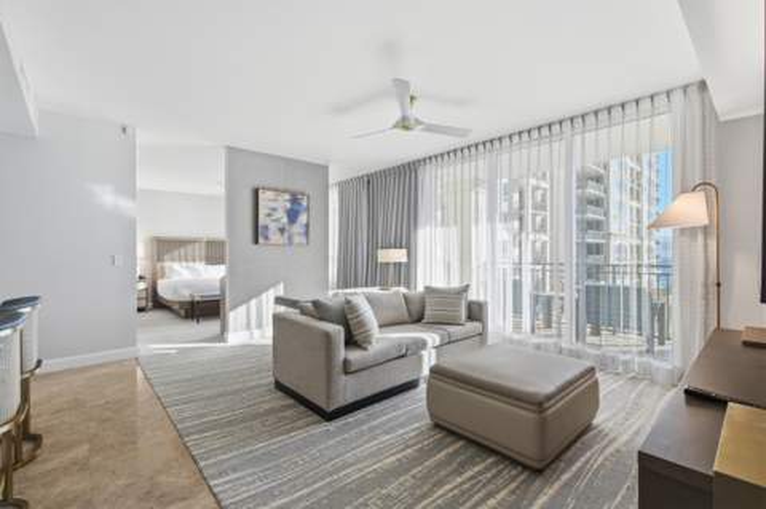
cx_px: 383
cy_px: 254
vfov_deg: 73.6
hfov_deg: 96.8
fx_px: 340
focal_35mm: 16
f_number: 8
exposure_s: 1/800
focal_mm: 16
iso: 1000
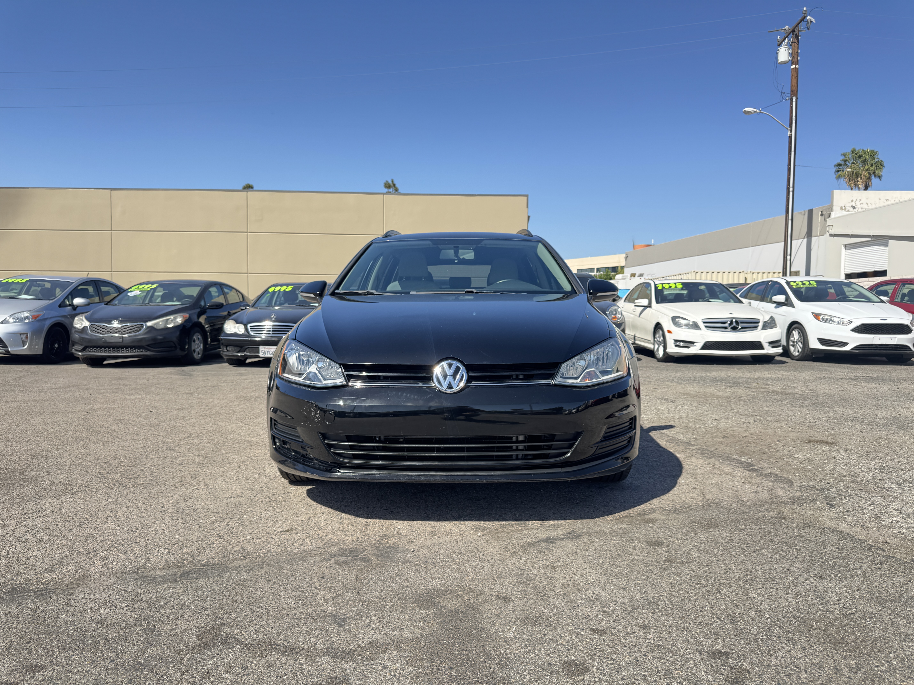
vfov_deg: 56.8
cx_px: 457
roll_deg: -1.5
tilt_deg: -2.5
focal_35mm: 24
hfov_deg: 71.6
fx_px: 634
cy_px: 342
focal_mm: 6.76
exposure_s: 1/1366
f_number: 1.78
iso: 80
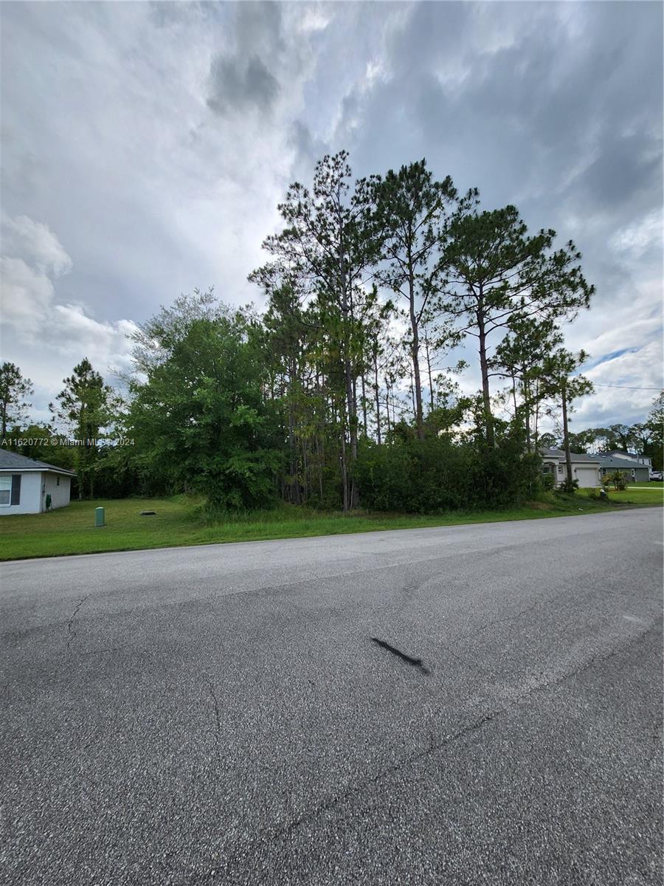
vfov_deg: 106.2
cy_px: 443
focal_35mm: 13
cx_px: 332
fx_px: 332
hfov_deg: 89.9
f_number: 2.2
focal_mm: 1.74
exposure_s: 1/864
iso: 32
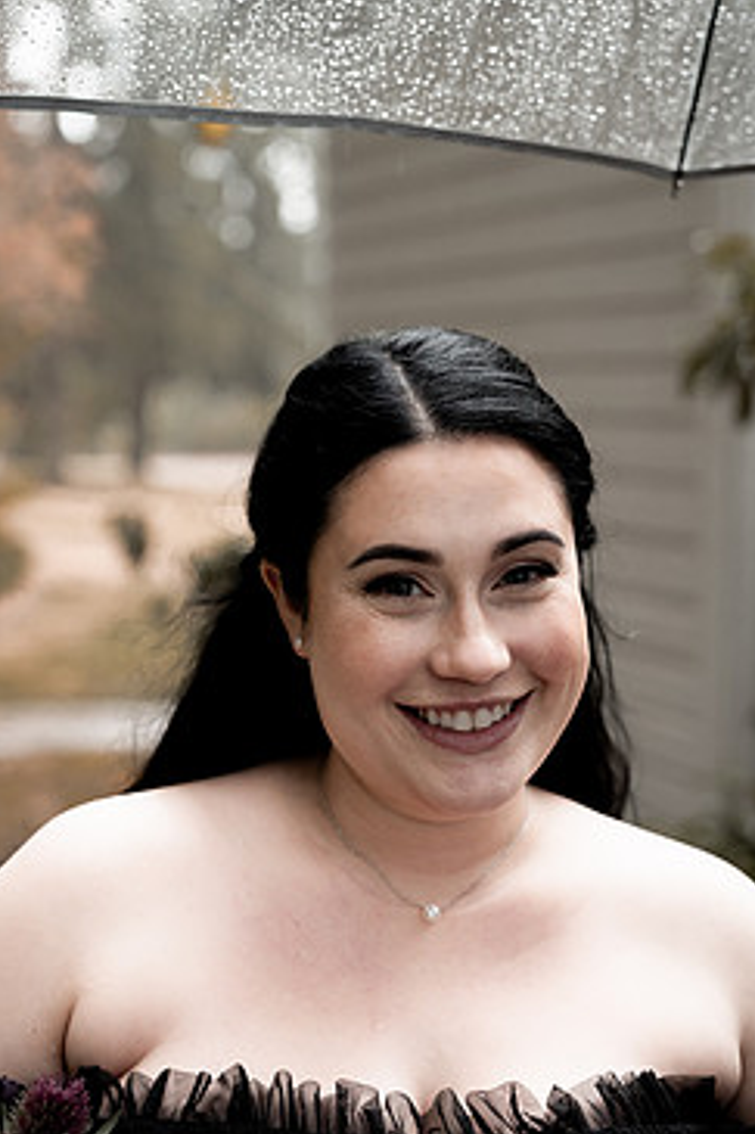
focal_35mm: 58
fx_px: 1826
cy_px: 547
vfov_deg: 34.5
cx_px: 360
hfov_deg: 23.4
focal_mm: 47
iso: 640
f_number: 2.8
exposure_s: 1/320
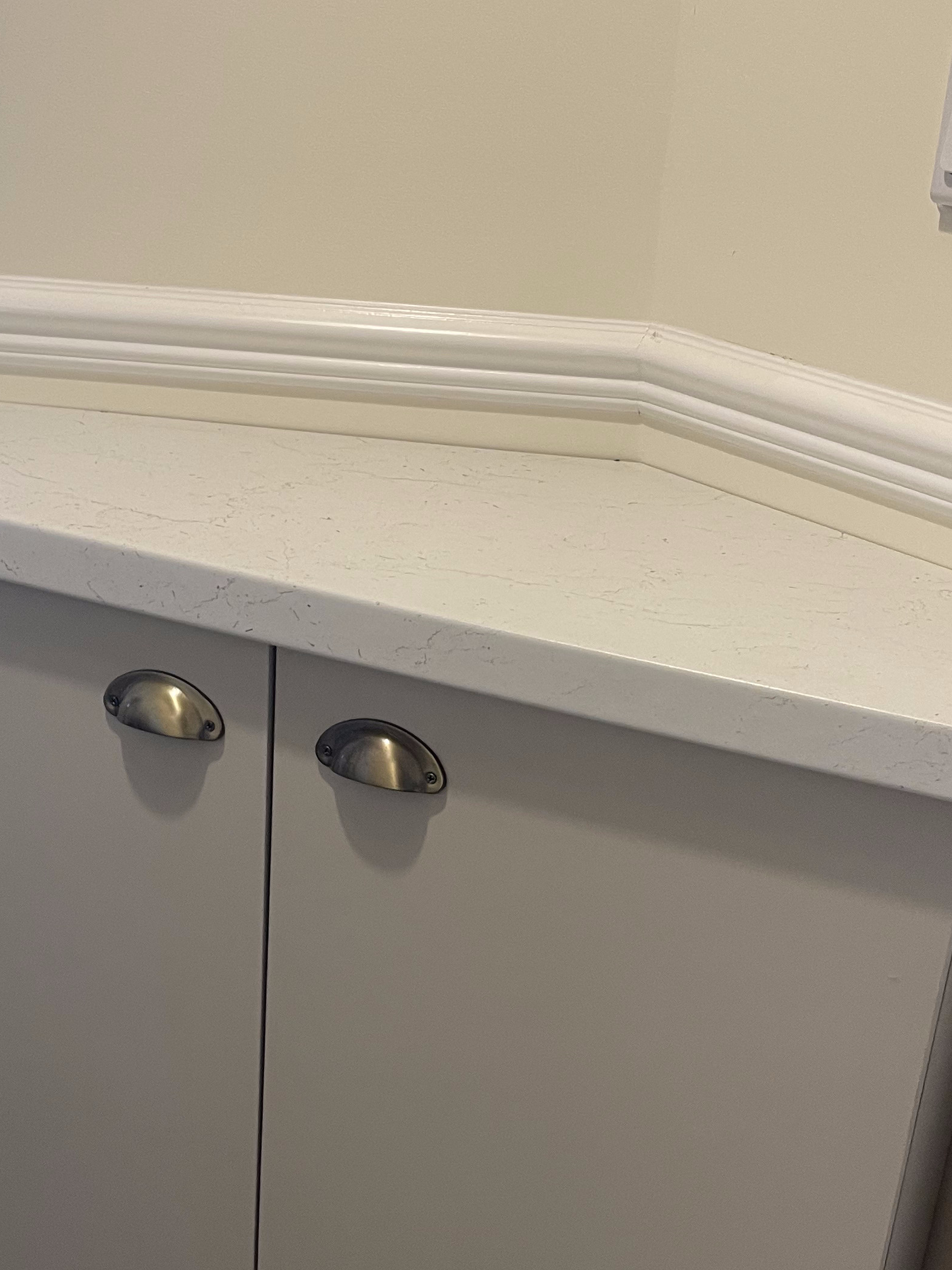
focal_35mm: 48
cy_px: 898
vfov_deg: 38.9
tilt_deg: -27.3
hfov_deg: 30.2
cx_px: 417
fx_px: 1760
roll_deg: -4.5
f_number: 1.6
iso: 125
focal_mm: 5.1
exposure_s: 1/65
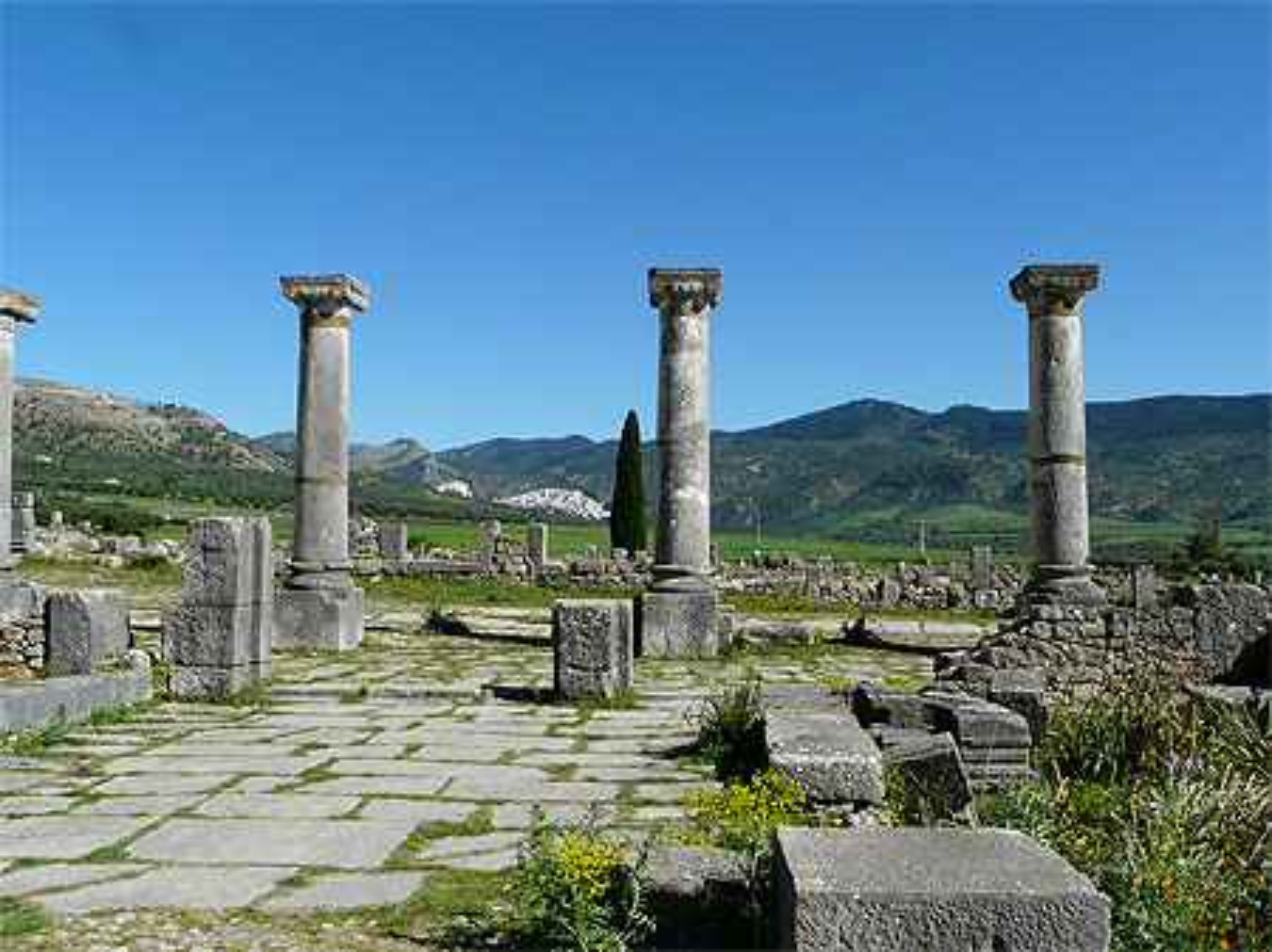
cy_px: 476
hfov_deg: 56.8
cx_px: 636
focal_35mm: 32
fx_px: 1175
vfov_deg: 44.1
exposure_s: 1/400
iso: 100
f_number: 6.3
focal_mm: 4.6
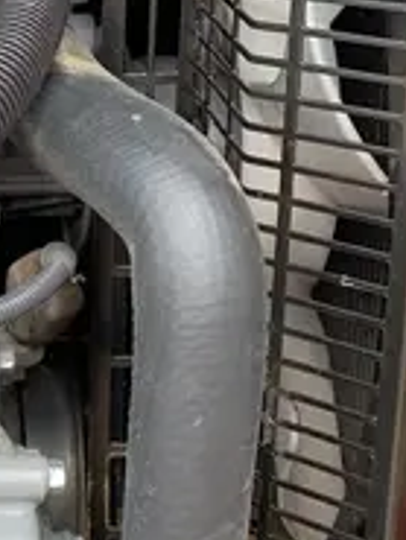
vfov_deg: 19.1
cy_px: 223
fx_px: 1609
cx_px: -359
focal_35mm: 103
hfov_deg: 12.9
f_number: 1.8
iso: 25
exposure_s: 1/179
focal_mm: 4.25
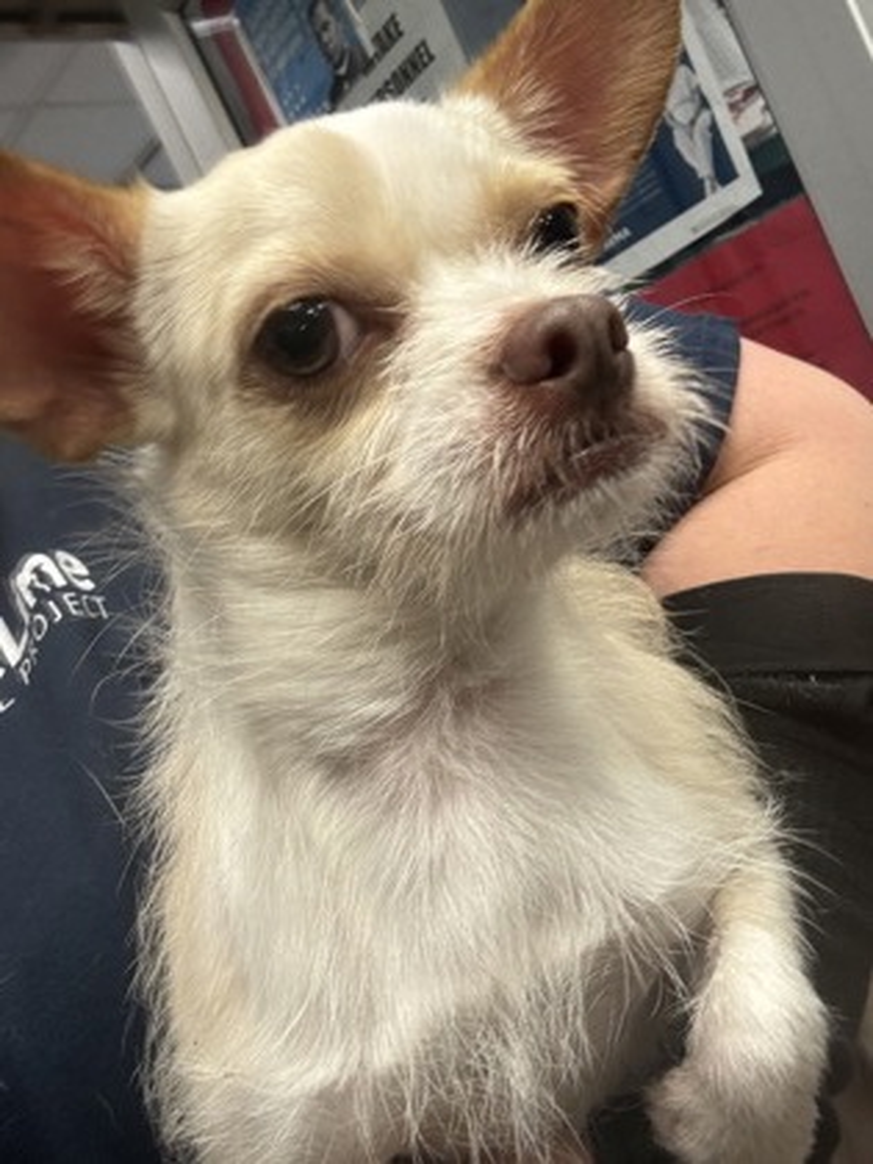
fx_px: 1009
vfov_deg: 60.0
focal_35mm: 30
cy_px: 582
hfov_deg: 46.8
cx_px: 436
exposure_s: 1/43
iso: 64
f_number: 1.9
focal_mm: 2.69
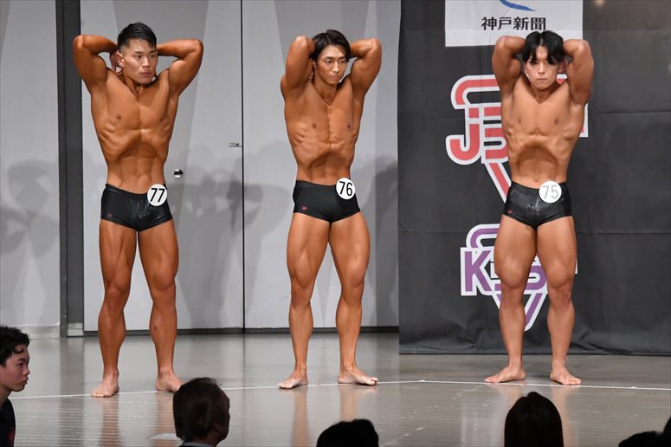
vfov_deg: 6.3
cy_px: 224
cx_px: 336
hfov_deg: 9.5
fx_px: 4043
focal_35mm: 217
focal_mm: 145
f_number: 5.6
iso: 6400
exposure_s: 1/400
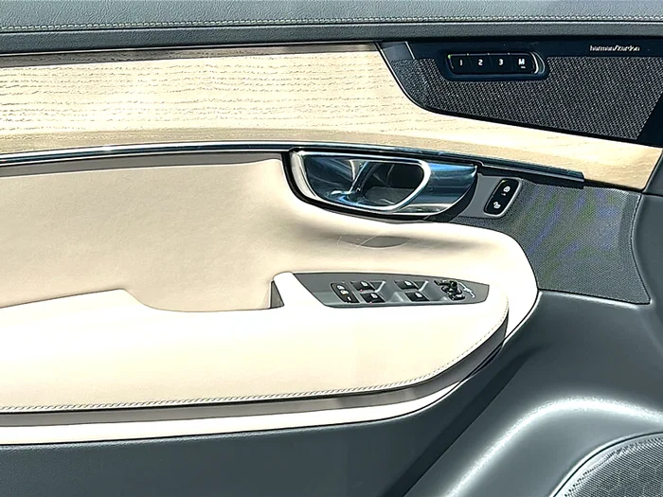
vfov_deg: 29.7
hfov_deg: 38.9
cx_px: 332
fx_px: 938
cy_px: 248
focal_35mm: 49
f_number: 1.78
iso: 80
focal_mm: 6.86
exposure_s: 1/4386
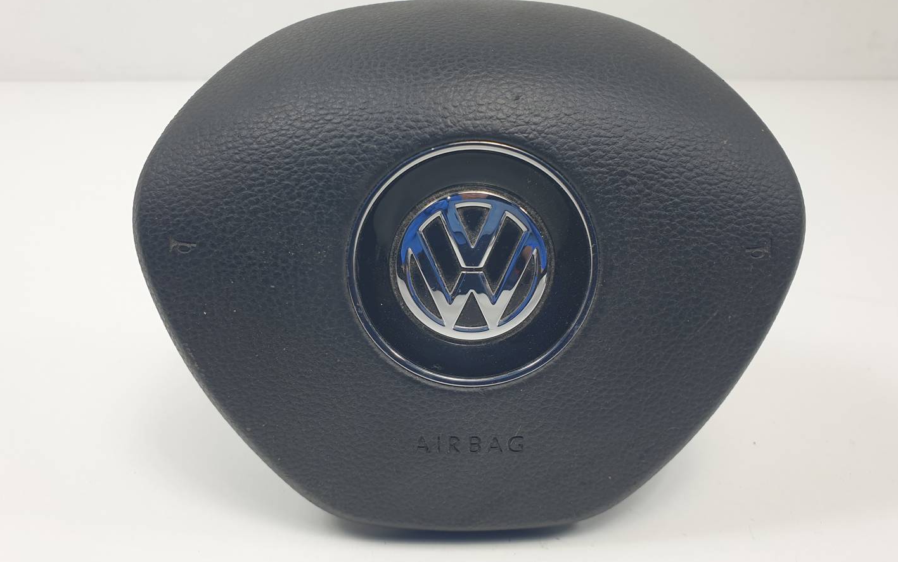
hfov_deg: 66.5
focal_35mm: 28
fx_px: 685
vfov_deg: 44.5
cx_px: 456
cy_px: 274
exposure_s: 1/162
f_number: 2.4
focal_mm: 4.3
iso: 50
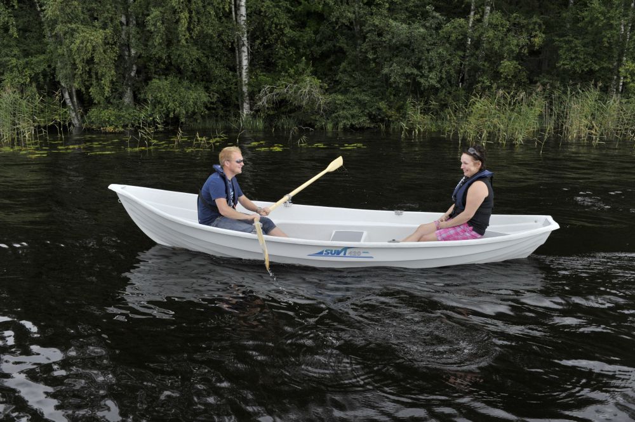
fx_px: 617
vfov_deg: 37.8
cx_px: 318
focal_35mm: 35
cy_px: 211
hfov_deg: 54.5
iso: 640
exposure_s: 1/640
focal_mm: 35
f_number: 8
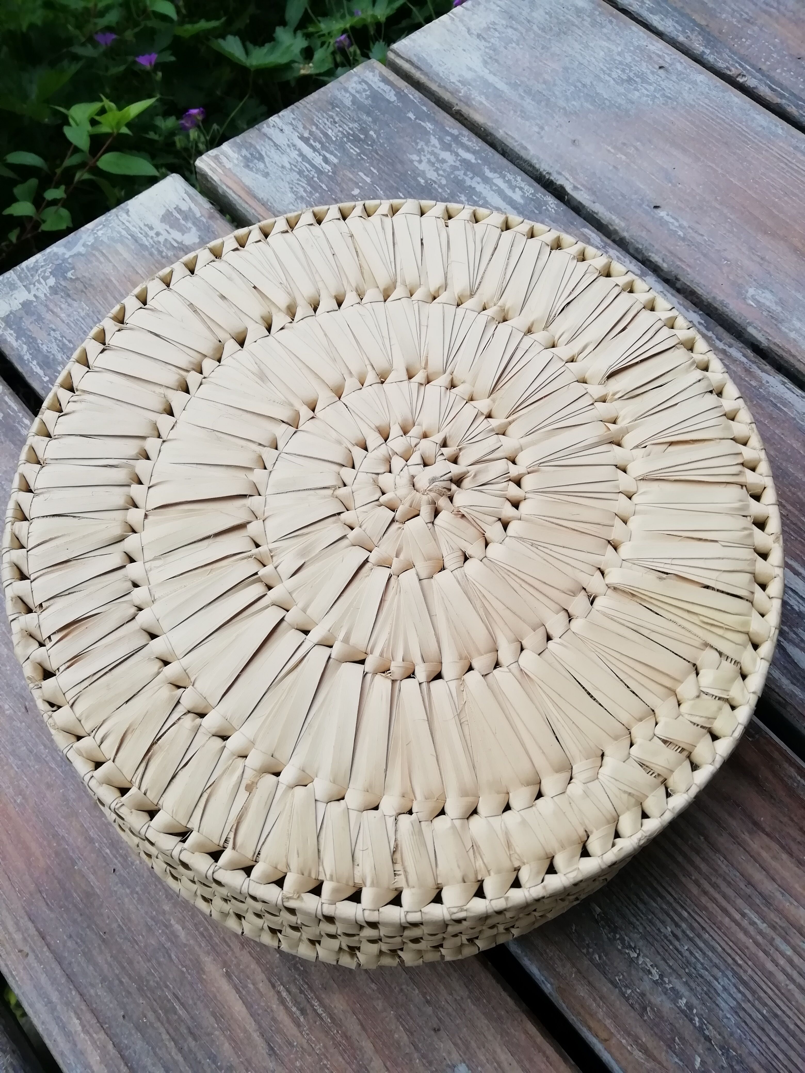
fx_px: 806
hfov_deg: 53.1
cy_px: 536
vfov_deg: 67.3
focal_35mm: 26
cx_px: 402
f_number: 2.2
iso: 50
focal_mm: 3.21
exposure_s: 1/521
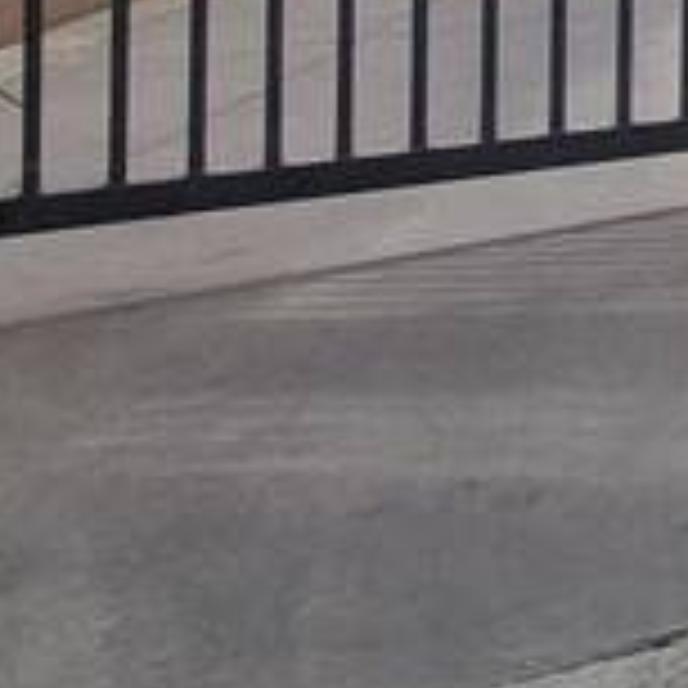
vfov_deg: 14.1
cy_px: -585
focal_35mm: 108
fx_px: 2429
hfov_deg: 11.2
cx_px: 1965
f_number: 2.2
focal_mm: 1.8
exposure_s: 1/684
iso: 50
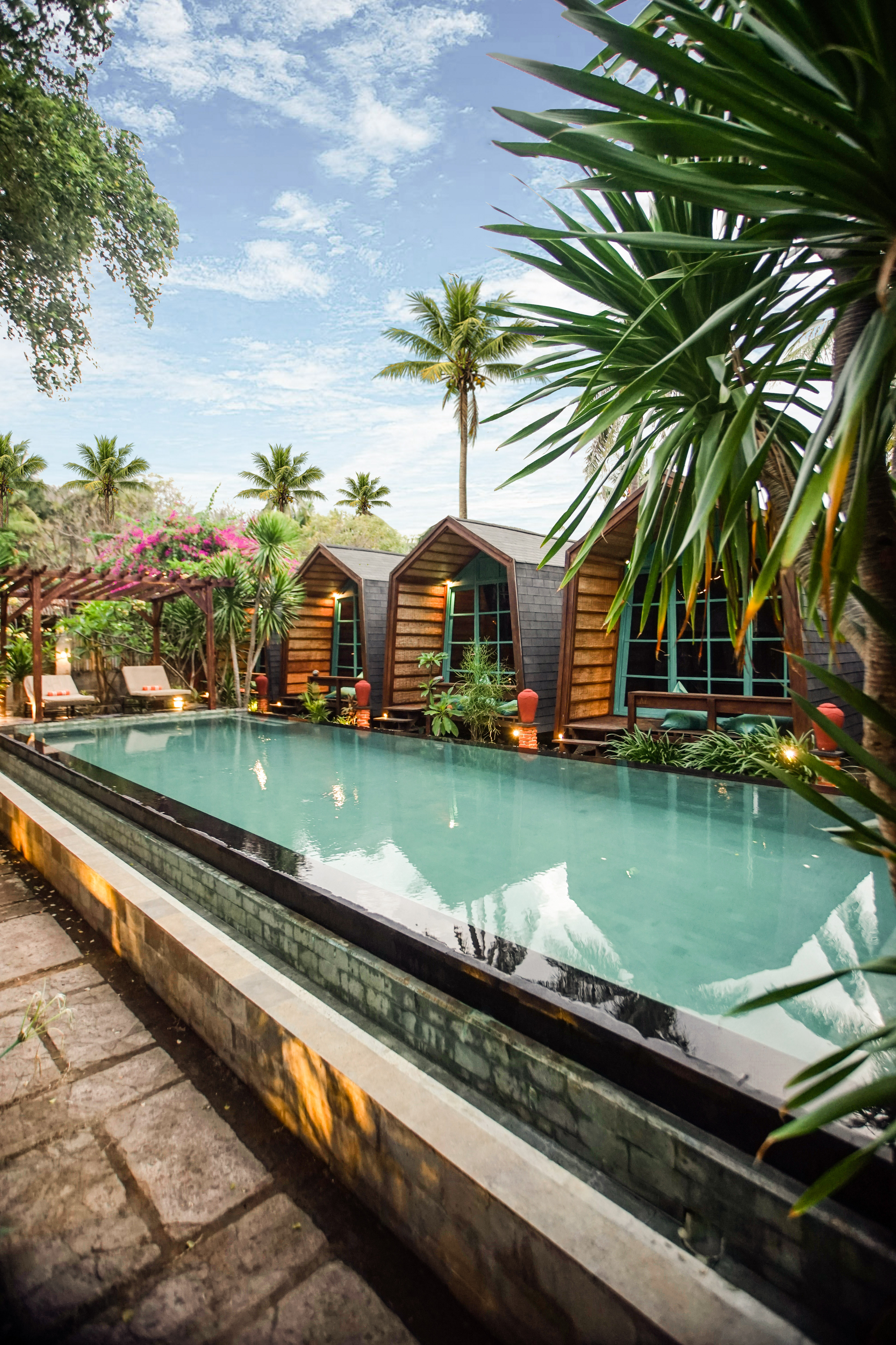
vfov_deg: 93.3
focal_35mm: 17
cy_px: 672
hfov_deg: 70.4
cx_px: 448
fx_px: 635
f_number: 4
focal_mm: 17
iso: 1250
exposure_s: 1/40
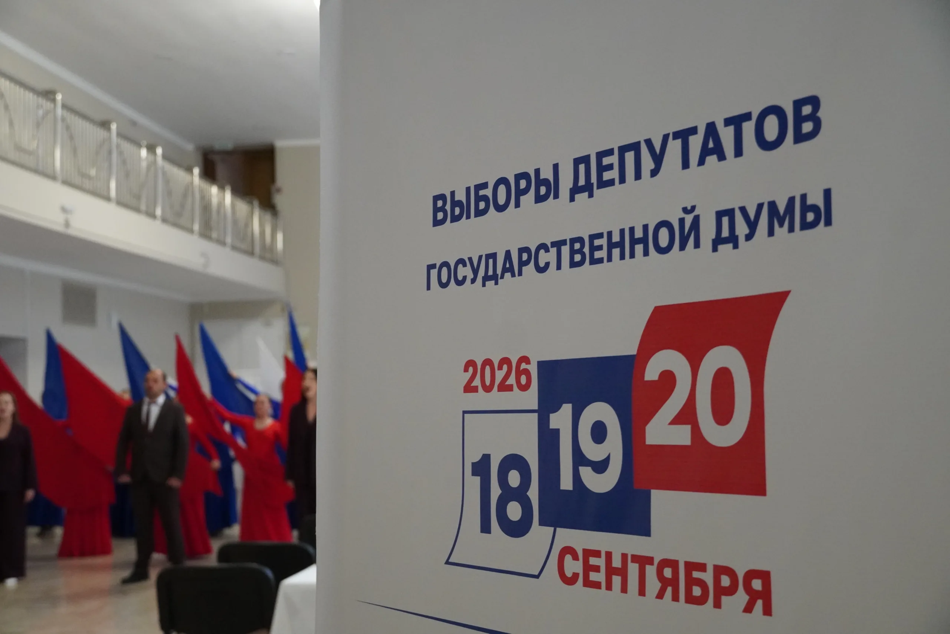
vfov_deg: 27.3
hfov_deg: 40.0
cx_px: 475
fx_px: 1306
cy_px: 317
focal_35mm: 50
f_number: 4.5
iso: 4000
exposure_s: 1/160
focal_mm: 33
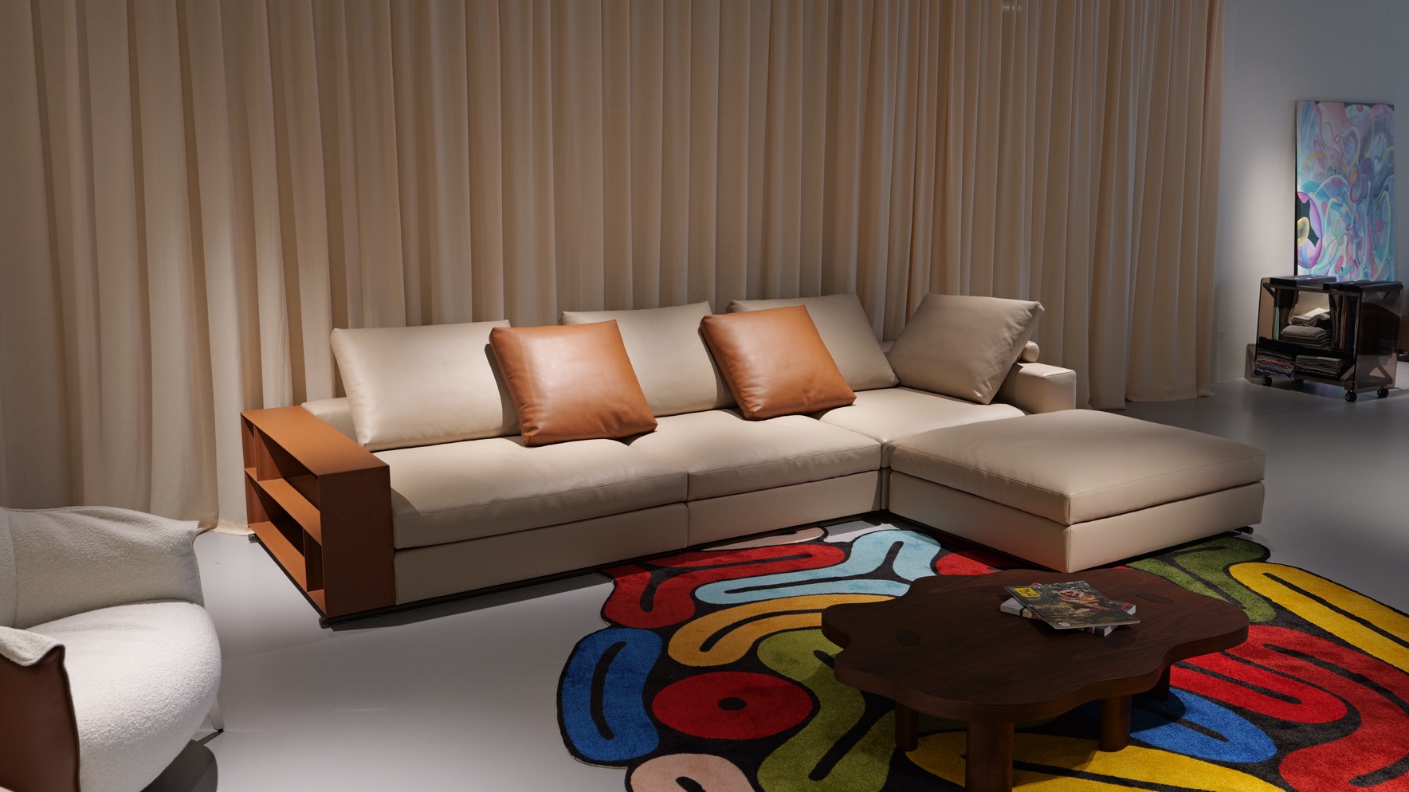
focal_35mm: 32
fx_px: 1195
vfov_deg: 36.6
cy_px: 357
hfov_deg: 61.0
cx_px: 703
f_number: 5.6
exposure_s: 1/30
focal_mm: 30
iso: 800
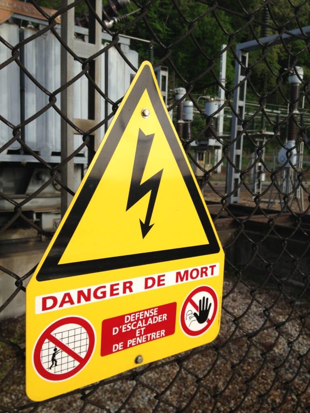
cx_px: 155
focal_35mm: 35
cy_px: 206
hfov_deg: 40.7
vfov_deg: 52.6
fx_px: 418
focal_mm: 4.28
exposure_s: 1/905
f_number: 2.4
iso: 50
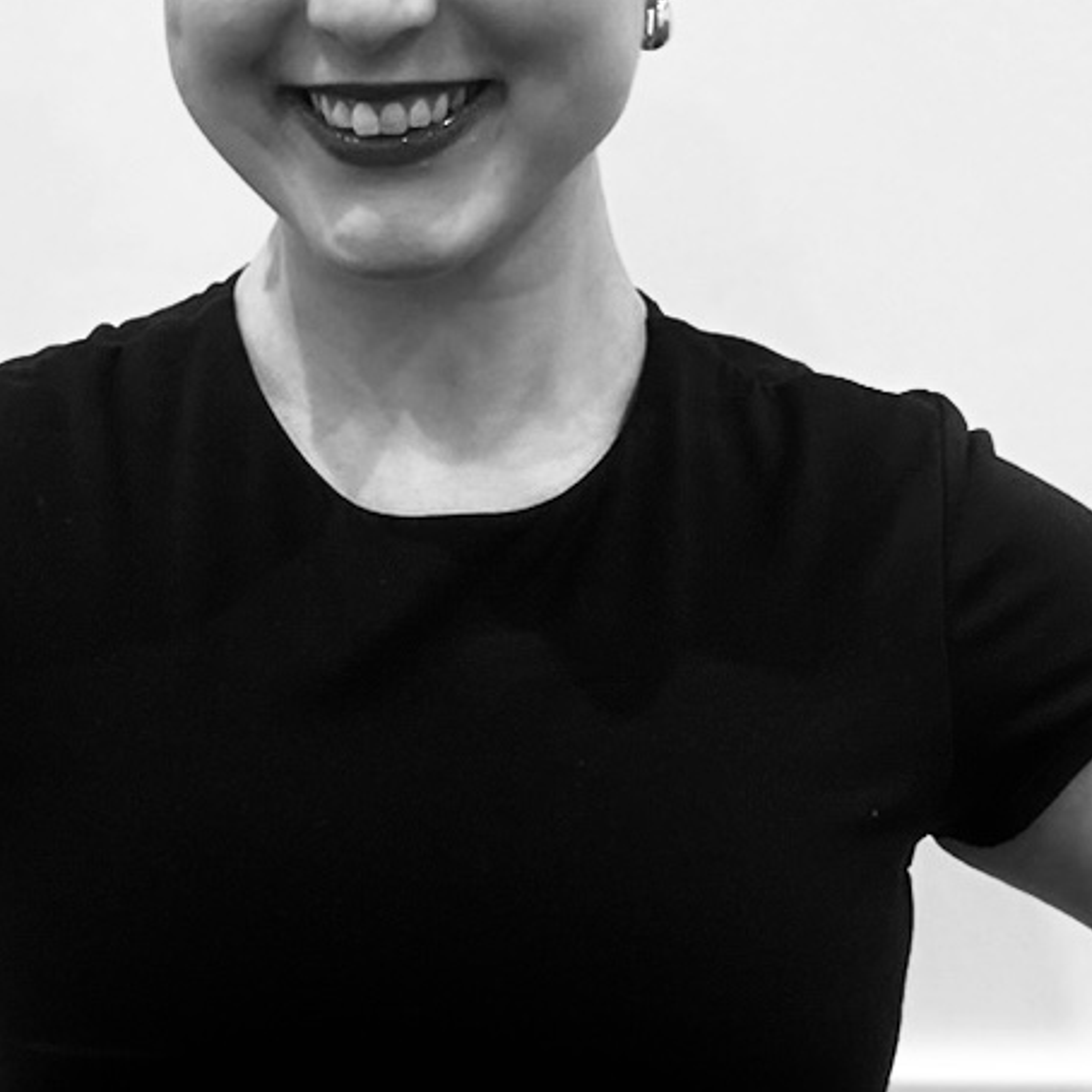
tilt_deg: -17.1
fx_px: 1606
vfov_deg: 37.5
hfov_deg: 37.3
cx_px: 413
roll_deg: -1.3
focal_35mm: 45
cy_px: 456
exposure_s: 1/60
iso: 200
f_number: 1.5
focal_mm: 5.7
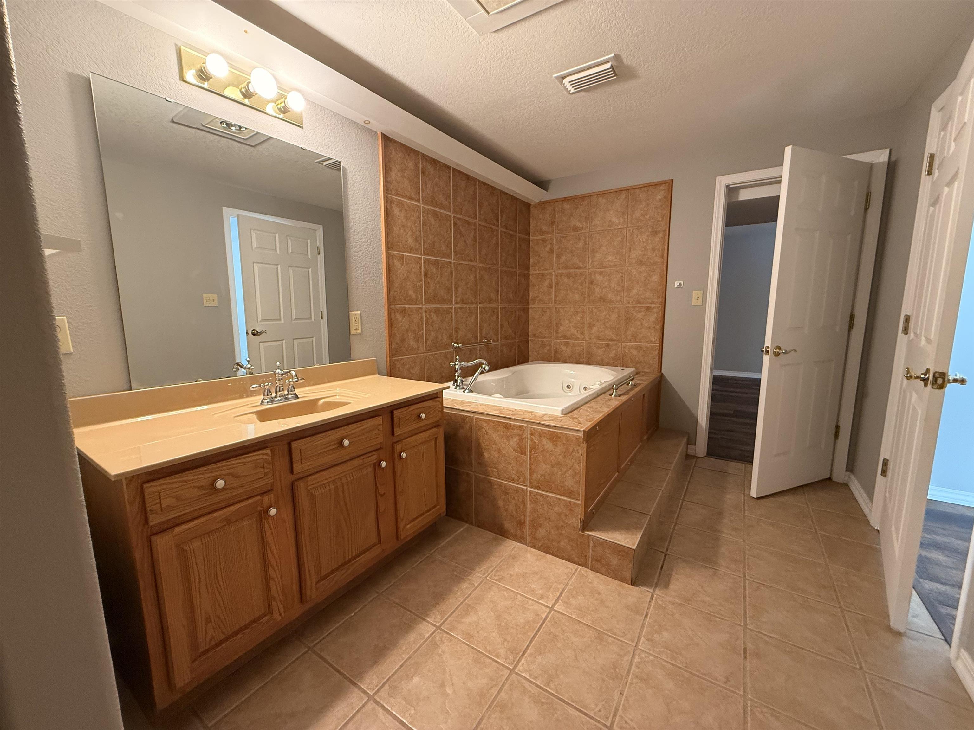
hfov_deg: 102.1
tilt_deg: -8.0
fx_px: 394
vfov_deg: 85.7
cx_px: 487
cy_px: 365
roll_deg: +0.0
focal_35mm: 14
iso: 400
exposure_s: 1/60
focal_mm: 2.22
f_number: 2.2
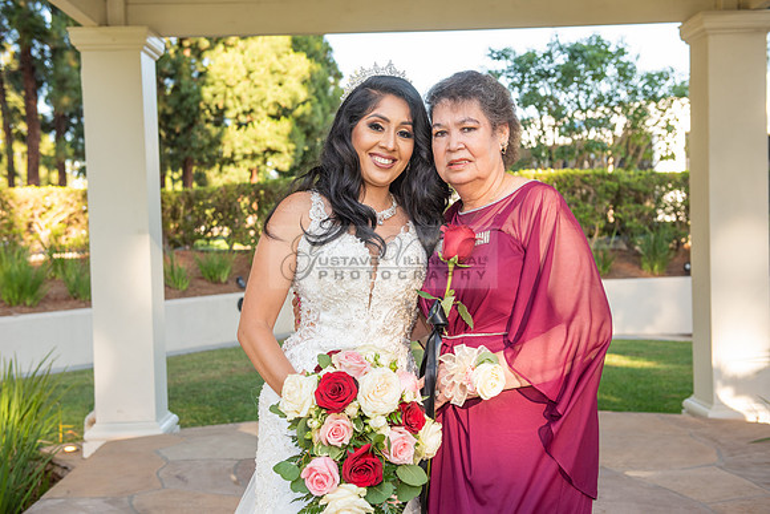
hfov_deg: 41.1
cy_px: 257
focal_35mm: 48
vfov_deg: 28.1
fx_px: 1027
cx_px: 385
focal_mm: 48
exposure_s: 1/200
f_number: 5.6
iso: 400
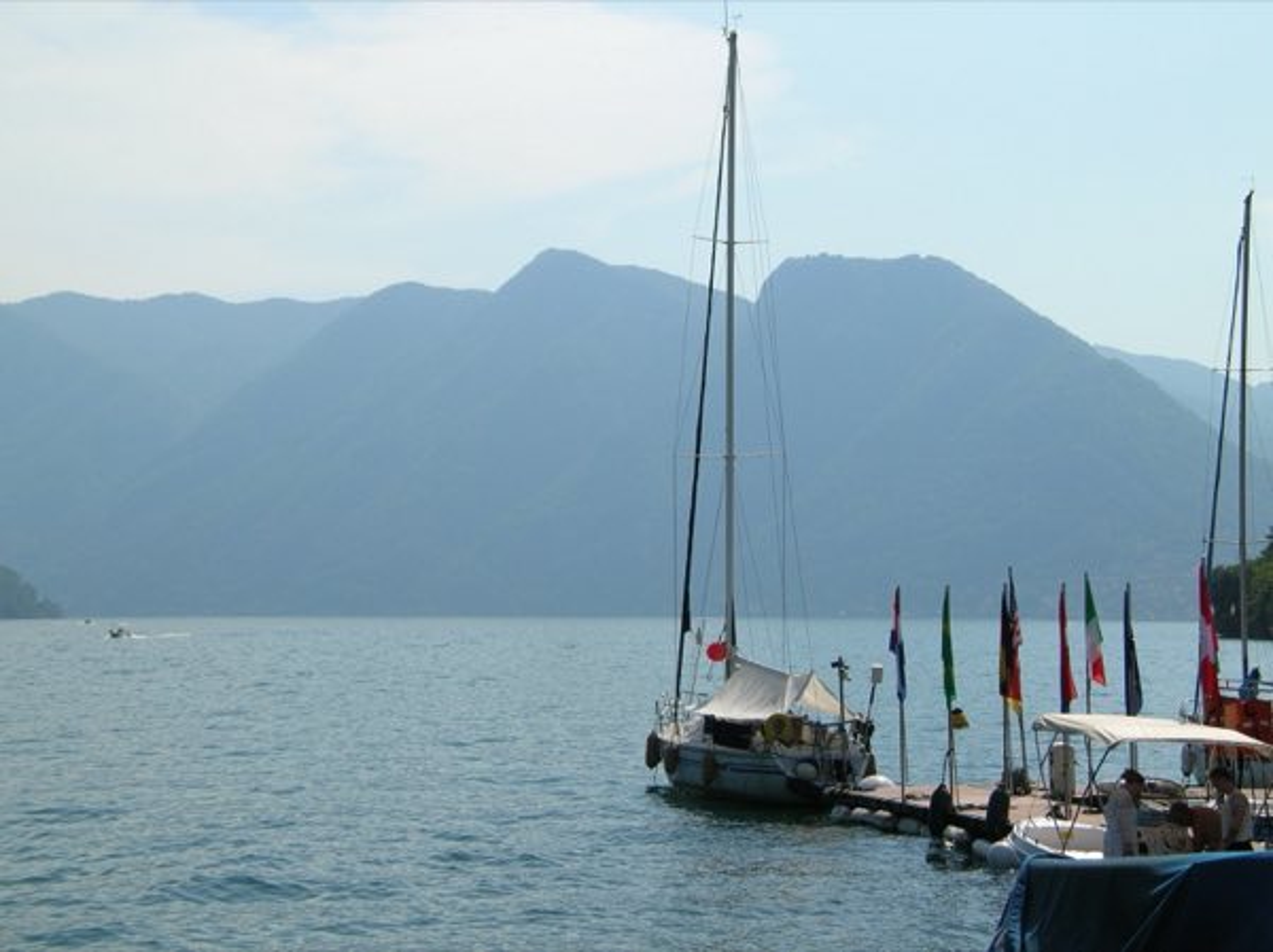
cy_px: 476
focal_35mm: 78
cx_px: 636
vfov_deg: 18.9
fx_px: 2866
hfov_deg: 25.0
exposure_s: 1/773
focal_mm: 12.8
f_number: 4.7
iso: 50
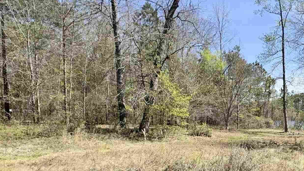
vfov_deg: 30.3
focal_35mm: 38
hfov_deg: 46.3
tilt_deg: -4.2
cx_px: 287
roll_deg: +0.1
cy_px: 140
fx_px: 306
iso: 40
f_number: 2.2
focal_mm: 2.22
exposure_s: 1/944
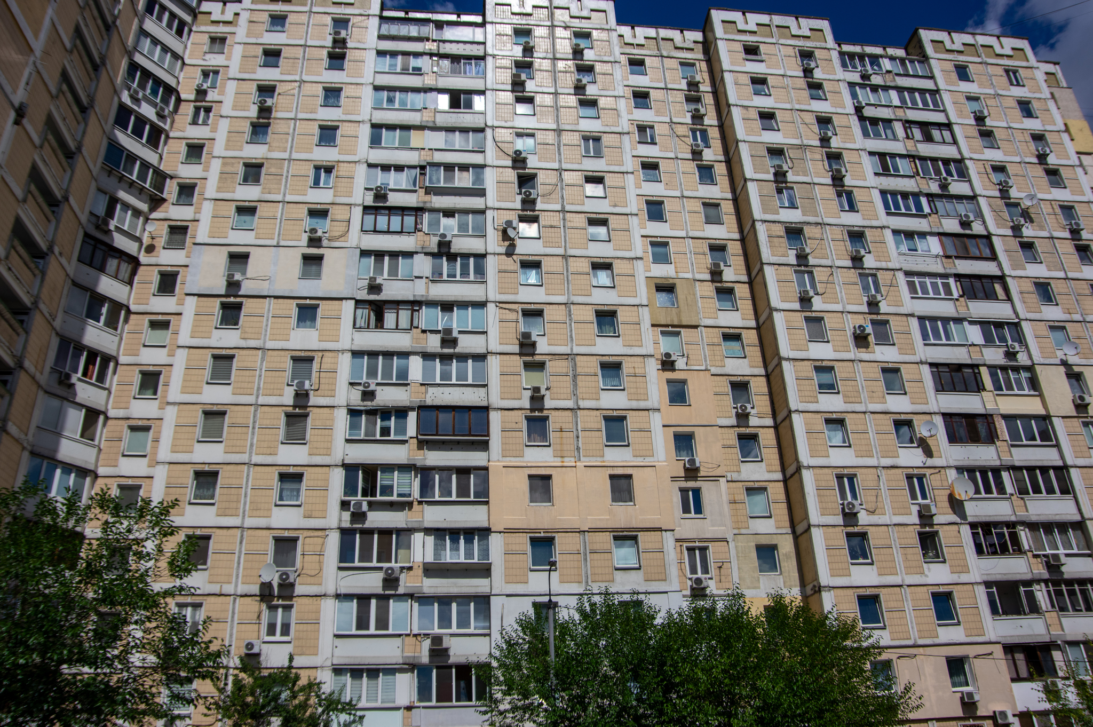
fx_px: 819
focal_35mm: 27
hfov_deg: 67.4
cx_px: 546
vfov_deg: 47.9
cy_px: 364
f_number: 8
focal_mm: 18
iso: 100
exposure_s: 1/1000
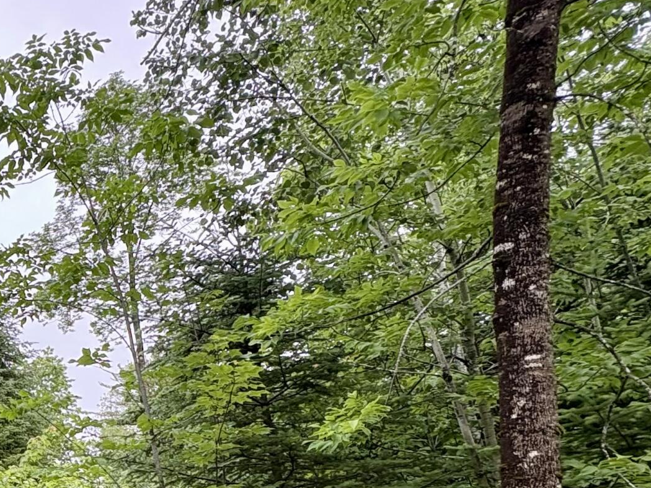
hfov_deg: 35.1
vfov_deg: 33.1
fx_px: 752
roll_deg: +1.0
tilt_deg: +11.7
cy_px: 482
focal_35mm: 40
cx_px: -161
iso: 50
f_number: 2.2
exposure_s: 1/211
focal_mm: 2.22
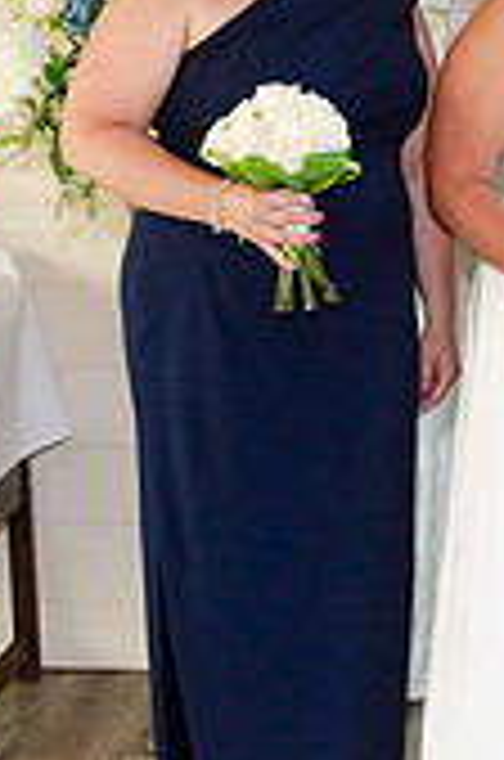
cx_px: 531
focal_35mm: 96
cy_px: 351
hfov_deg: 13.9
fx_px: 2024
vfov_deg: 21.3
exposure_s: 1/125
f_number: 5.6
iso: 400
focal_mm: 24
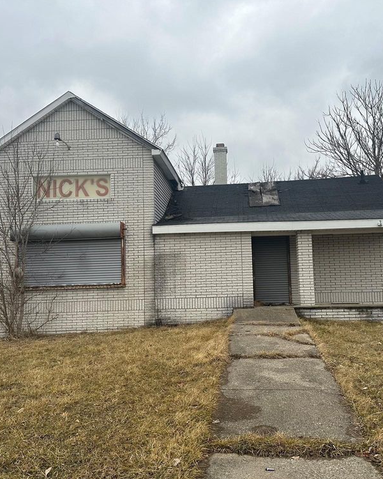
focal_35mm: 32
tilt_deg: +6.2
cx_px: 207
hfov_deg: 45.8
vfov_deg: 55.7
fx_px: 453
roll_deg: +1.7
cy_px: 242
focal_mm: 6.86
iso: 80
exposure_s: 1/836
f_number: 1.78
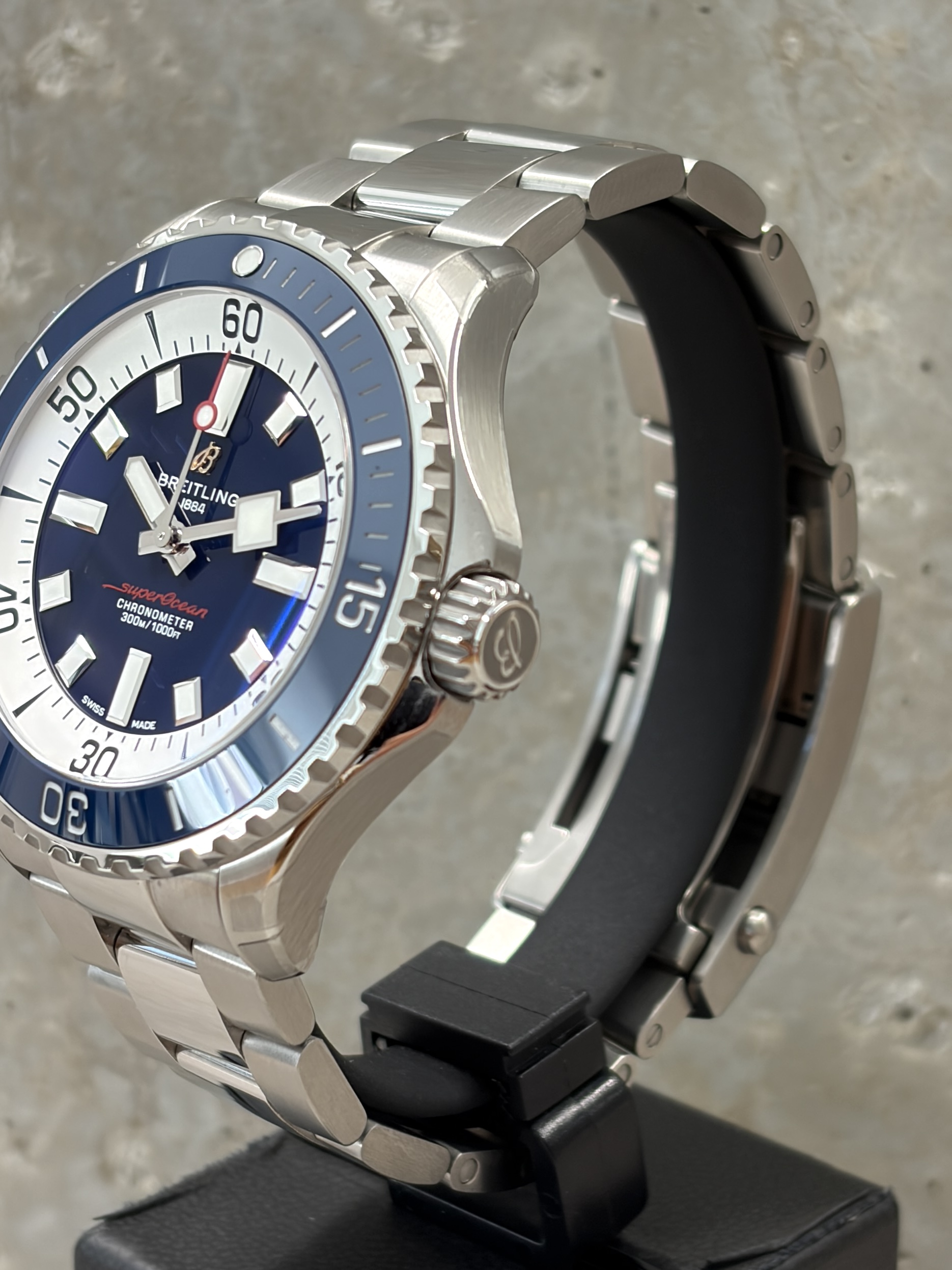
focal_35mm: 52
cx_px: 476
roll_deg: +0.2
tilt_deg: -20.4
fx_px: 1907
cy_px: 635
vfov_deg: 36.8
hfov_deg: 28.0
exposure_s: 1/50
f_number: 1.6
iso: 50
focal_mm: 5.96
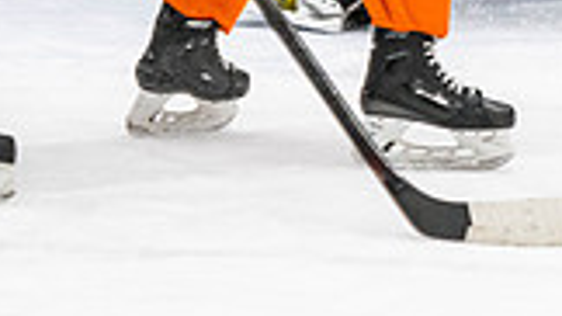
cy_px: -413
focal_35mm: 659
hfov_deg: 3.3
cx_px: 277
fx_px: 9817
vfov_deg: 1.8
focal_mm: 120
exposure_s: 1/640
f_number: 2.8
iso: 1800
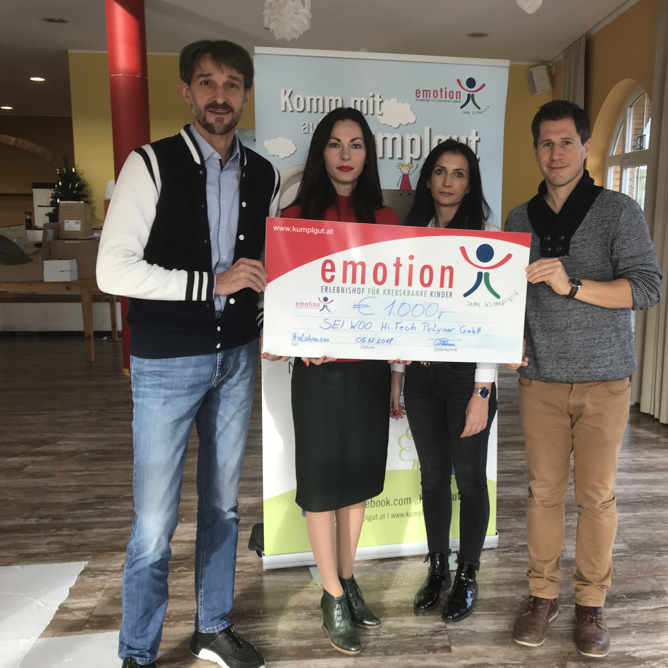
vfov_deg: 48.5
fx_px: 742
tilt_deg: -9.3
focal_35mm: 34
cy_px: 335
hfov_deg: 47.8
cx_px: 434
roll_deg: +0.1
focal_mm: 3.99
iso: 32
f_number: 1.8
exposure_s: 1/100
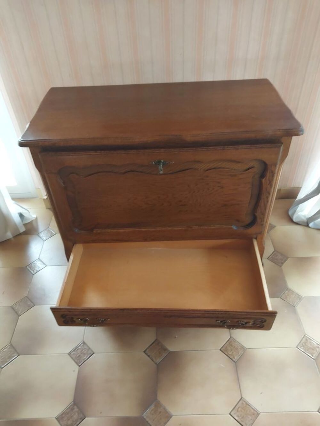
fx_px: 370
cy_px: 213
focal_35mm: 30
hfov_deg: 46.8
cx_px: 160
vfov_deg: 60.0
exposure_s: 1/25
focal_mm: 4.6
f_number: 1.8
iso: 400
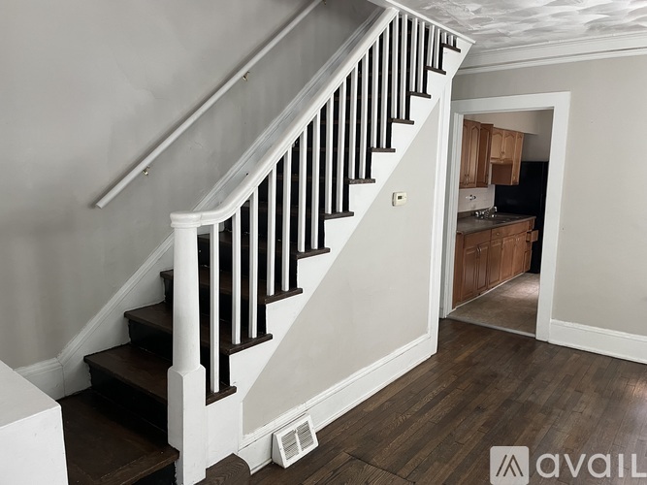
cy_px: 242
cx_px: 324
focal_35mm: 26
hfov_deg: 67.3
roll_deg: -0.9
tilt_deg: -8.0
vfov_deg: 53.0
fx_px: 486
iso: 160
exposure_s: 1/60
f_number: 1.6
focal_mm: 4.2
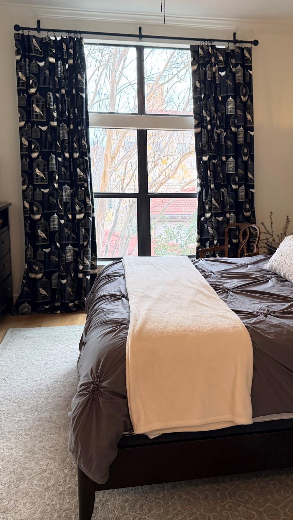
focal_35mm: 35
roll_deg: +0.8
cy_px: 259
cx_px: 215
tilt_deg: -10.3
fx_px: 483
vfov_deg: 56.6
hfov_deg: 33.2
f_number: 1.78
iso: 200
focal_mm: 6.76
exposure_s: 1/146
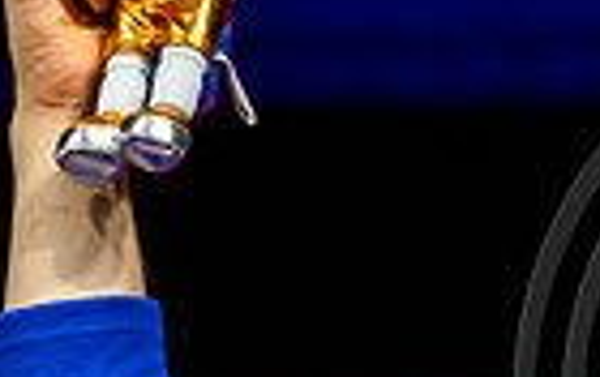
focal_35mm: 982
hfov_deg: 2.1
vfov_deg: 1.3
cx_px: 754
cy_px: 407
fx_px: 16083
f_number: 3.2
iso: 2500
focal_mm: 200
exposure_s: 1/1250
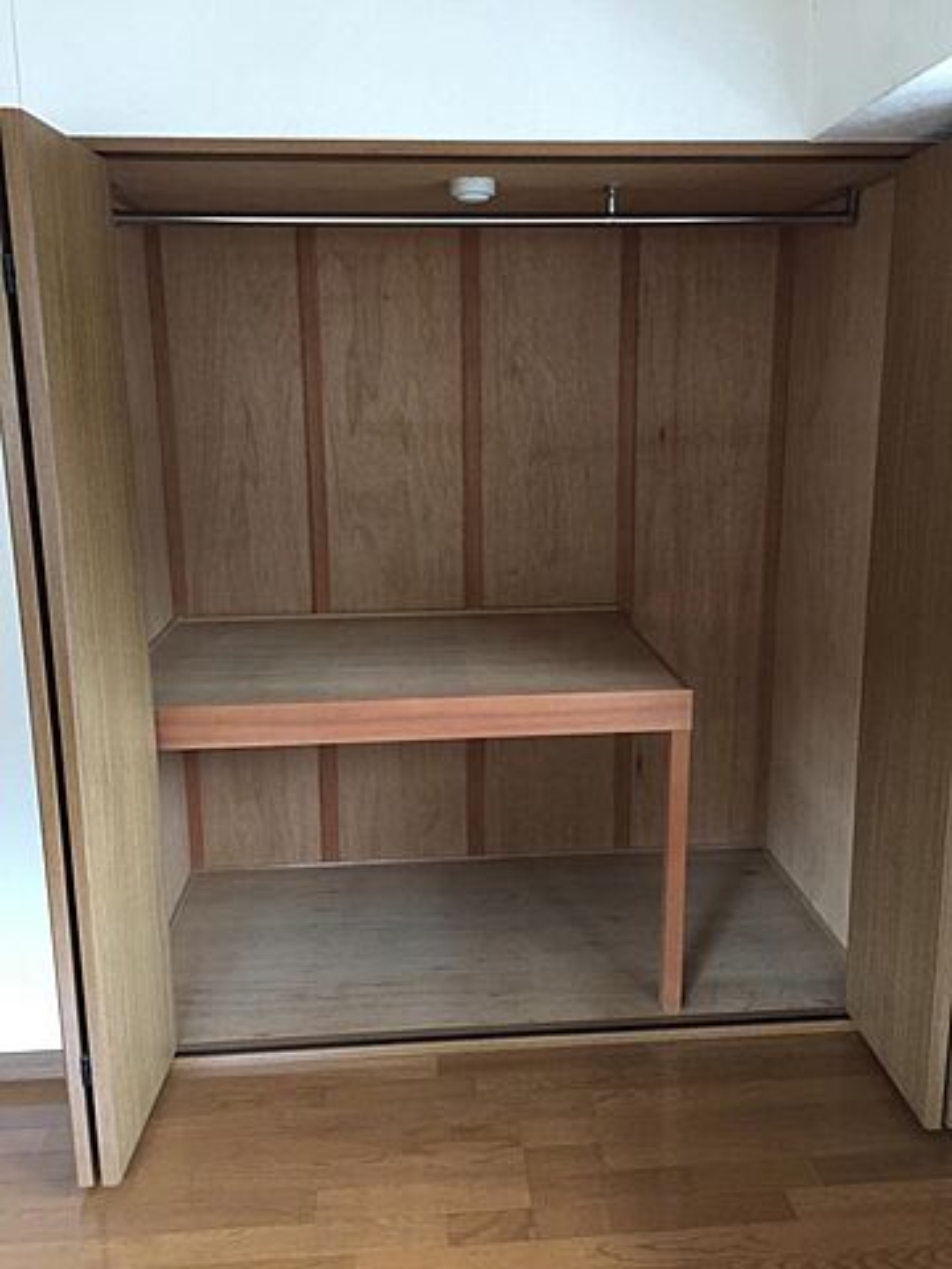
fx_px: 1063
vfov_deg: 61.7
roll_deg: +0.6
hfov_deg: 48.2
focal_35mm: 29
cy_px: 634
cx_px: 476
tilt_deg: -12.4
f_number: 2.2
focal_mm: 4.15
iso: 125
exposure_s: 1/15
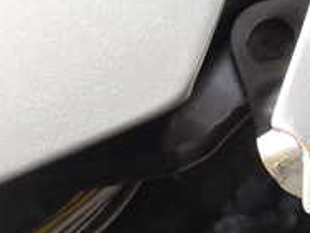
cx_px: 472
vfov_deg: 15.0
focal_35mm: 96
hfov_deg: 18.1
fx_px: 860
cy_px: -21
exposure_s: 1/500
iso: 100
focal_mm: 5.4
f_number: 3.2
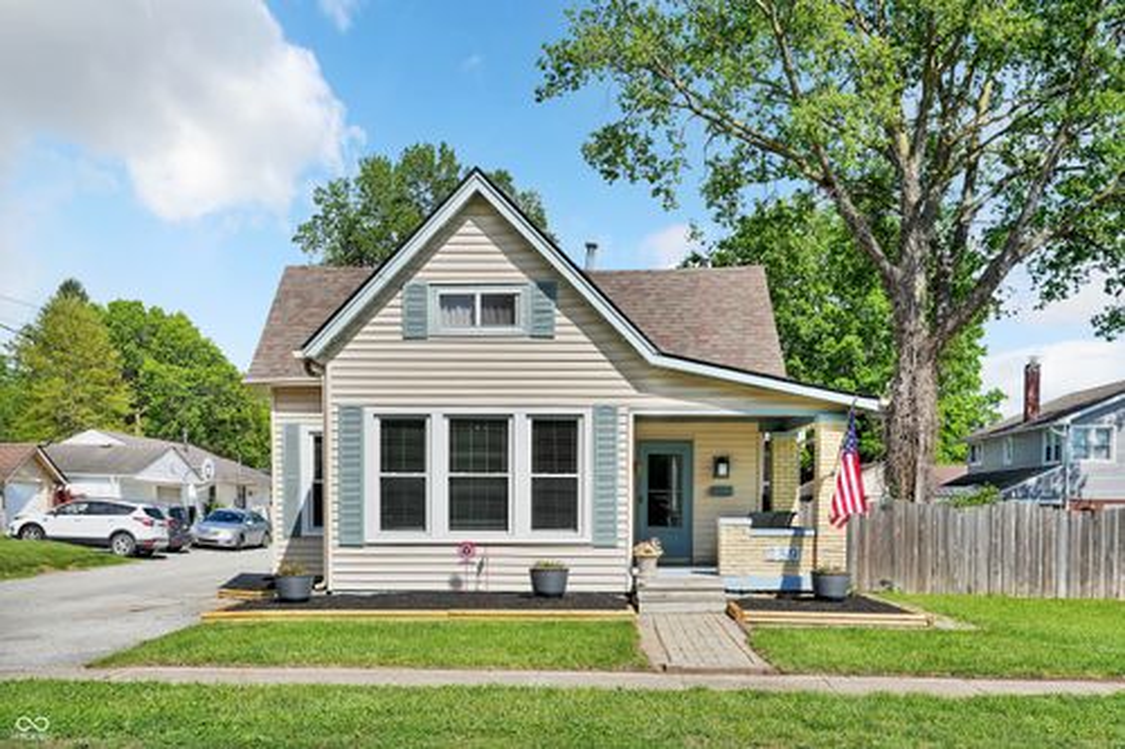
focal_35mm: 34
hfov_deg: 55.1
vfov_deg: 38.3
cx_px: 562
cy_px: 374
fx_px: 1078
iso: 100
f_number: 8
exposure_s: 1/500
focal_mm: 34.5
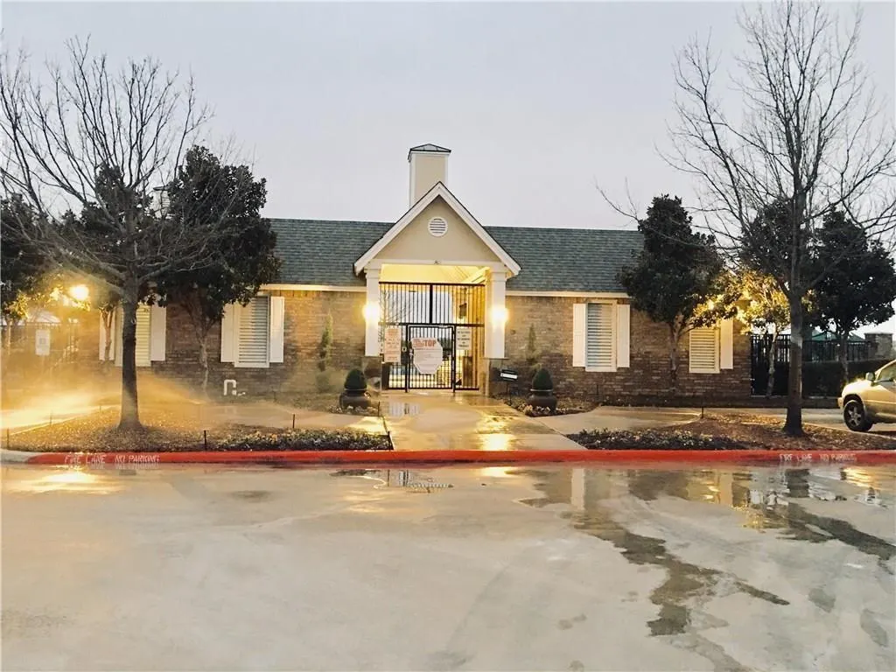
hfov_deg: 61.7
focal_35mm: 29
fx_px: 751
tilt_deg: +2.3
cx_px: 448
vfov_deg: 48.2
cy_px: 336
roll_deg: -1.0
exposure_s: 1/4
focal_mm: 4.15
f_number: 2.2
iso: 125
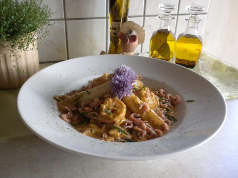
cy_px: 89
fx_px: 254
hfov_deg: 50.1
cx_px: 119
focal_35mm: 37
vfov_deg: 38.7
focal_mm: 6.6
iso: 400
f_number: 3.5
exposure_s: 1/33.6
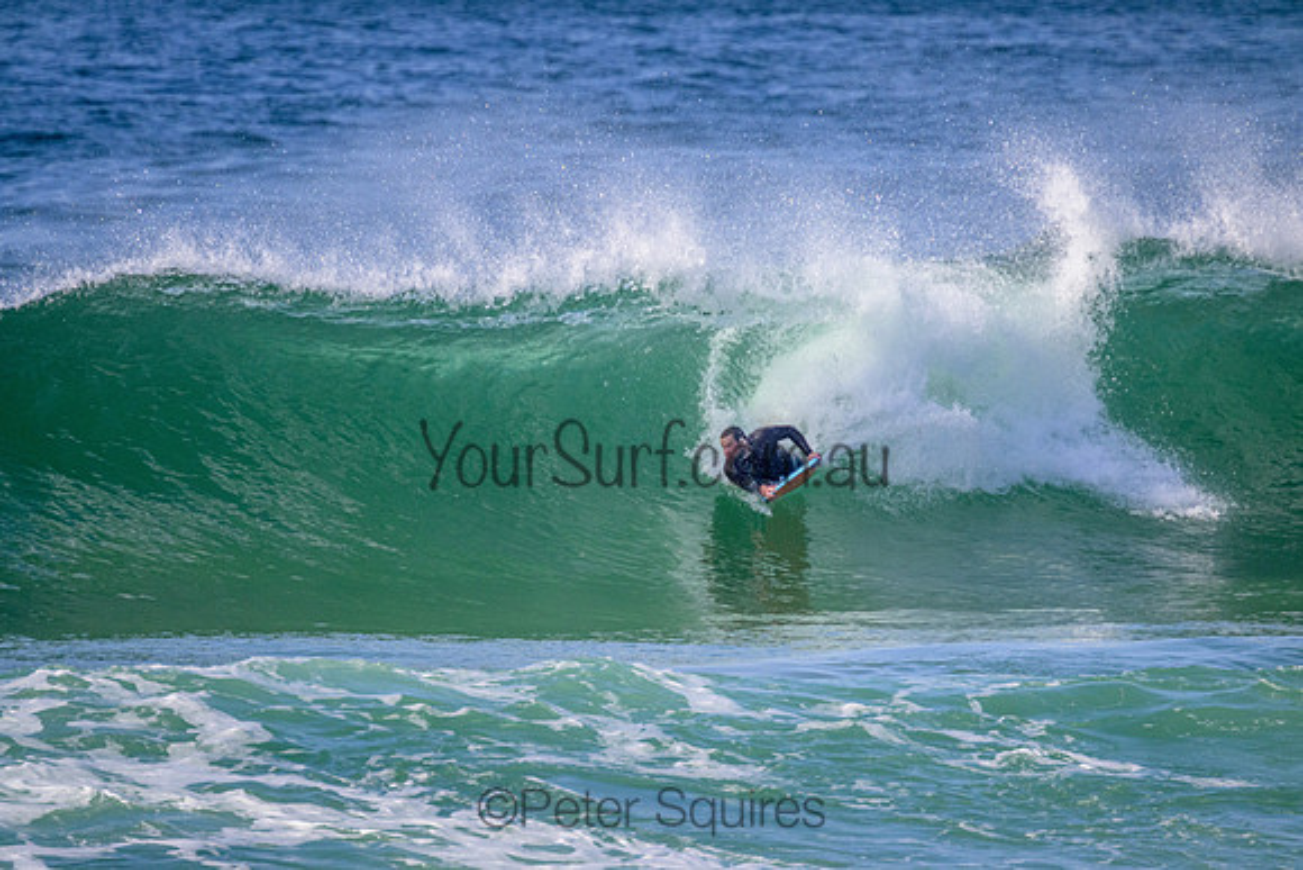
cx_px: 652
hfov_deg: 2.6
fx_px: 28961
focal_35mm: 800
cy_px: 435
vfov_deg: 1.7
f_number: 11
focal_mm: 800
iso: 1800
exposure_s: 1/2000
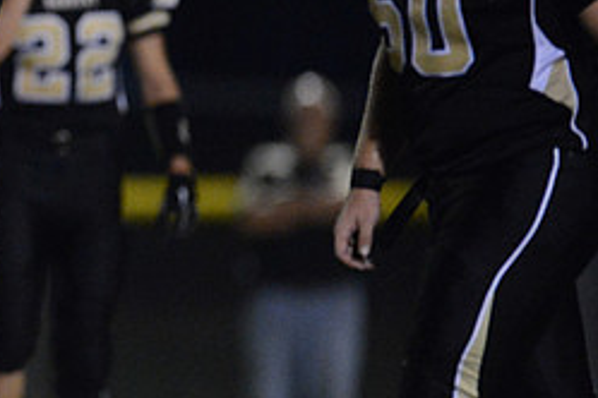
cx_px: -70
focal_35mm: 932
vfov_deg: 1.5
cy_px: 76
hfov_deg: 2.2
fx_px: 15480
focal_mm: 400
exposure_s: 1/800
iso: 12800
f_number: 2.8
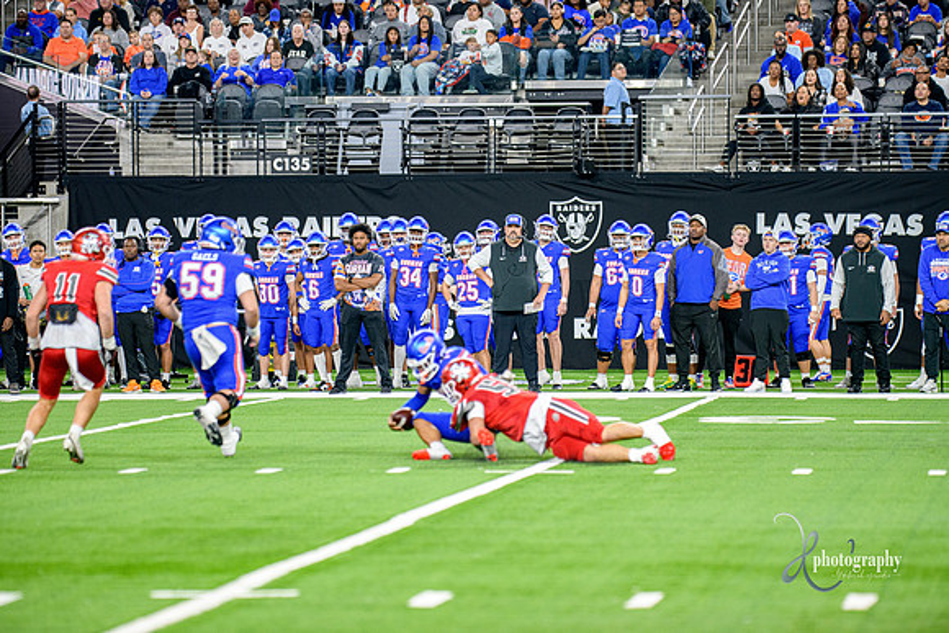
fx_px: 5141
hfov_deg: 10.5
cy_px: 316
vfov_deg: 7.0
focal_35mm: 195
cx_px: 474
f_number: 2.8
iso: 1250
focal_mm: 195
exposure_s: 1/400
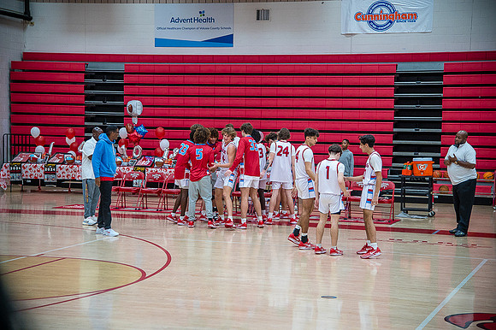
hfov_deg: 26.0
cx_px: 248
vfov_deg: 17.5
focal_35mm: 78
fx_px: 1074
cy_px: 165
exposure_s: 1/320
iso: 2000
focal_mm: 78
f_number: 4
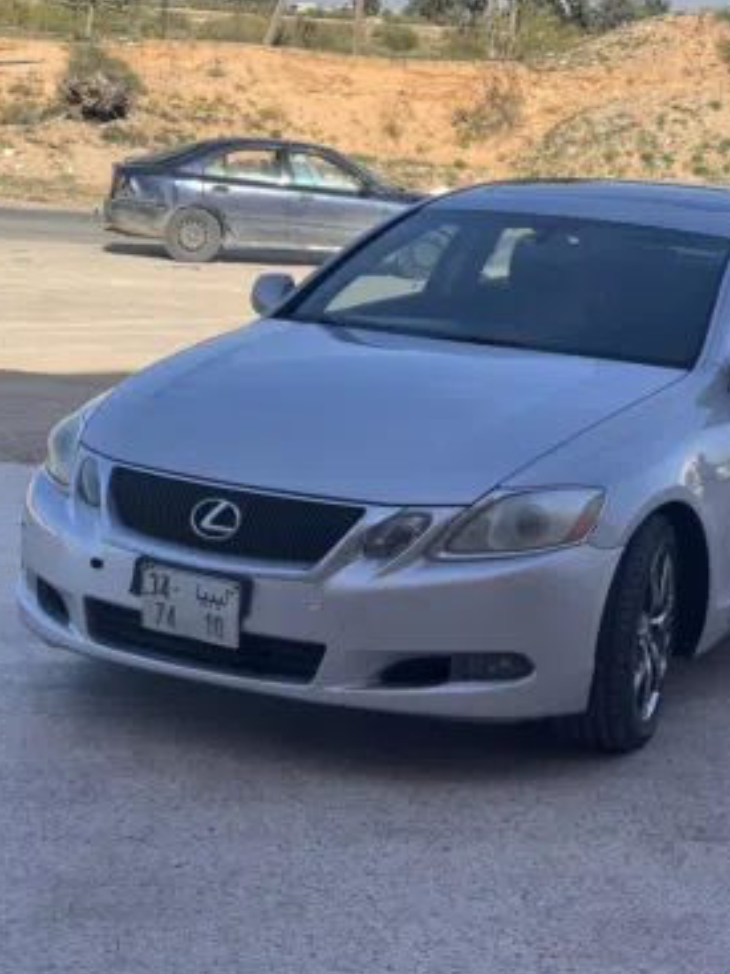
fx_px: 2363
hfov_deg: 17.6
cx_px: 382
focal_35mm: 84
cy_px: 462
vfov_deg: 23.3
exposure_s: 1/501
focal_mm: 9
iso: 32
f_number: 2.8
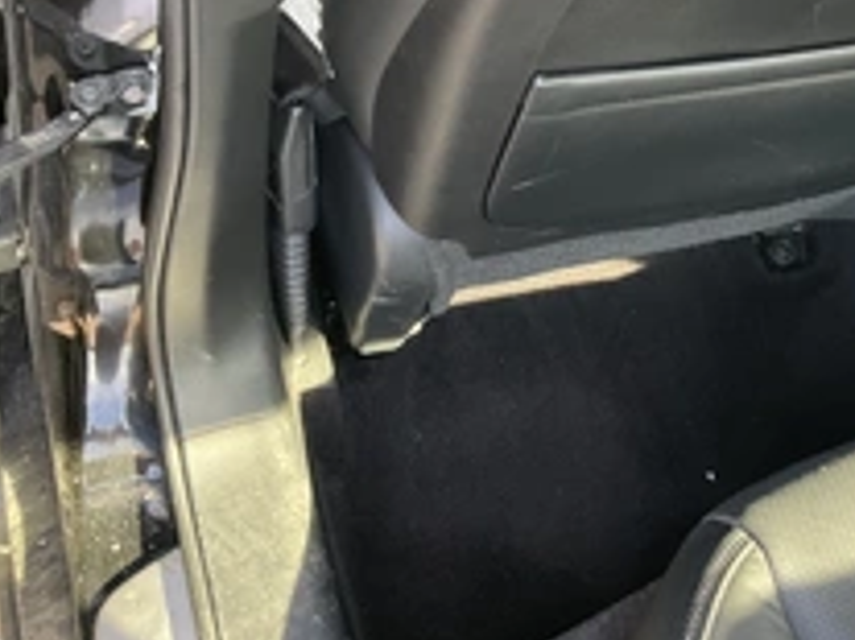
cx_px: 686
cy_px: 145
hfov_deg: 33.4
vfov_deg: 25.7
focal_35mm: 56
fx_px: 1382
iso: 64
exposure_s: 1/70
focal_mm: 3
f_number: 1.8
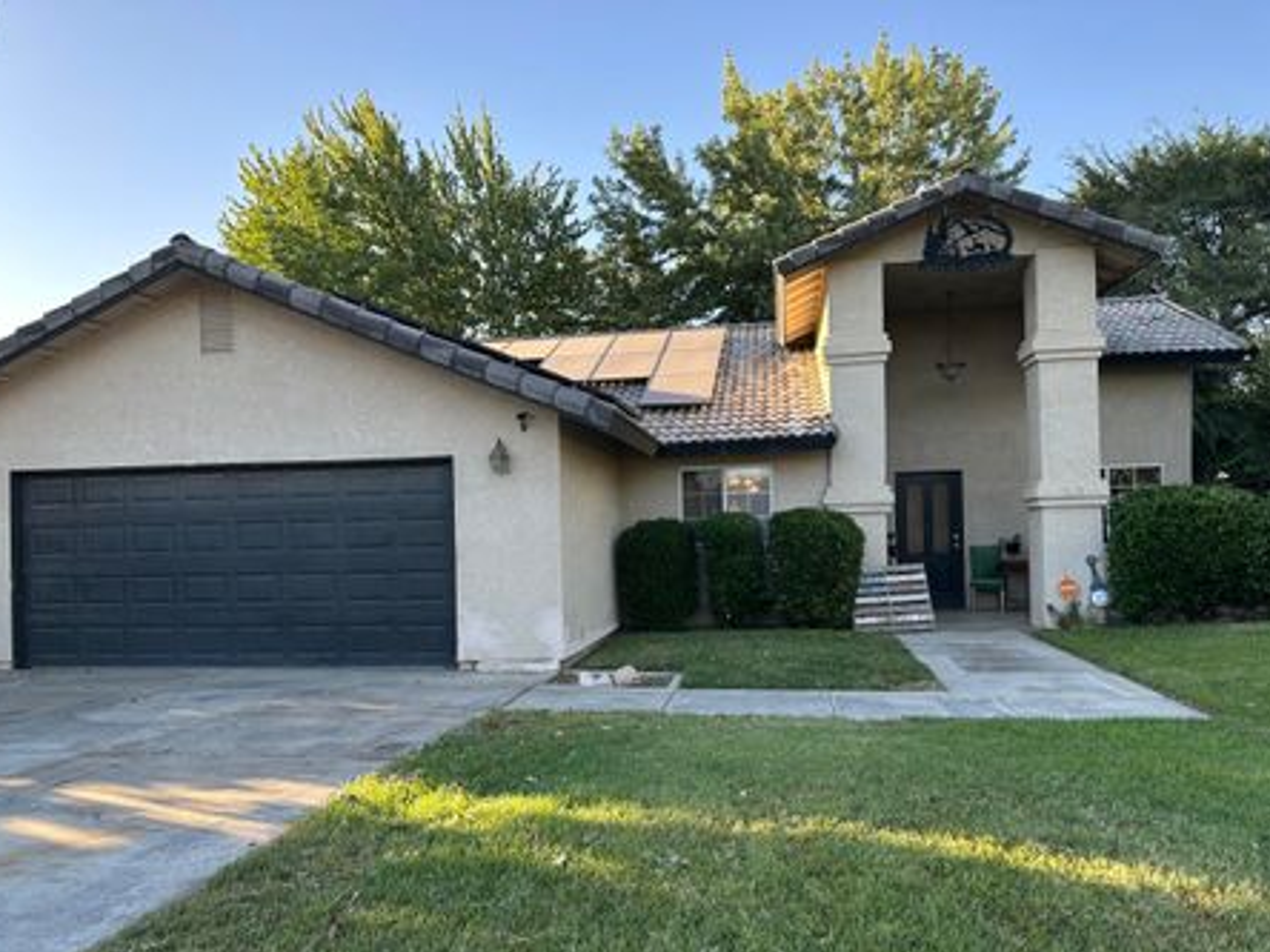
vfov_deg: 51.2
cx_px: 586
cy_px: 533
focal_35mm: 27
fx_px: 991
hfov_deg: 65.2
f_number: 1.78
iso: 80
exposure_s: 1/431
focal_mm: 6.86
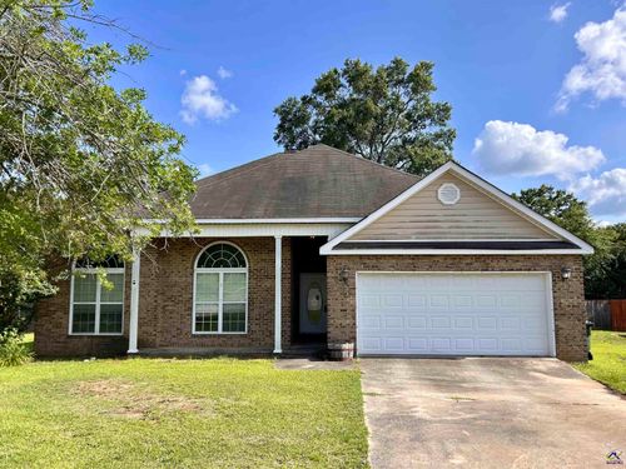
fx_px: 470
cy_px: 234
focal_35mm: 26
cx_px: 313
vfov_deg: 53.1
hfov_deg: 67.3
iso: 50
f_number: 1.5
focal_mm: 5.7
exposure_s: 1/2083
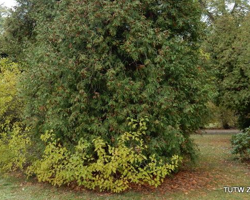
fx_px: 296
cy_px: 49
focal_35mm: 40
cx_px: 84
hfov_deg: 45.1
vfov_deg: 36.4
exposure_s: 1/80
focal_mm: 4.5
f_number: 3.7
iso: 125
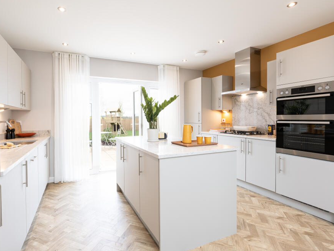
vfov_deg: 71.6
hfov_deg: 87.1
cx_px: 142
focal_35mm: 18
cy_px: 121
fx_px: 174
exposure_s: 1/30
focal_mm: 16
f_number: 7.1
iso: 250
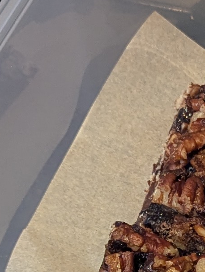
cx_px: 280
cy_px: 339
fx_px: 1268
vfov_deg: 12.0
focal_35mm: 161
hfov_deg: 9.1
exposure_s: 1/100
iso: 94
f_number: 1.85
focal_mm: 6.81
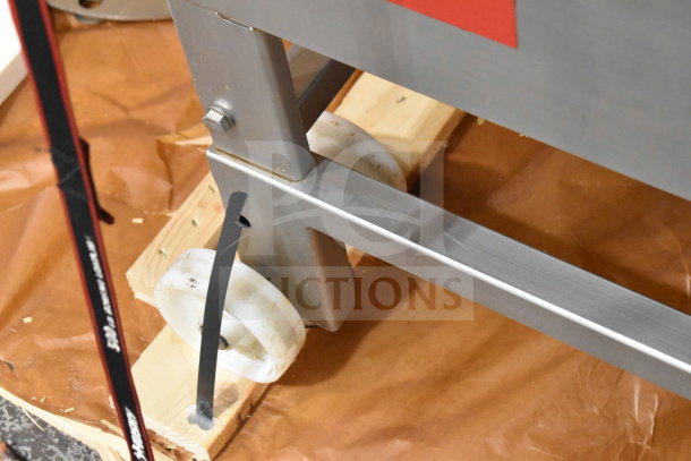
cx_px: 346
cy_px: 230
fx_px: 1584
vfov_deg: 16.6
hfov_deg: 24.6
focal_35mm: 82
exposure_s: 1/160
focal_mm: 55
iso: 6400
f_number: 6.3
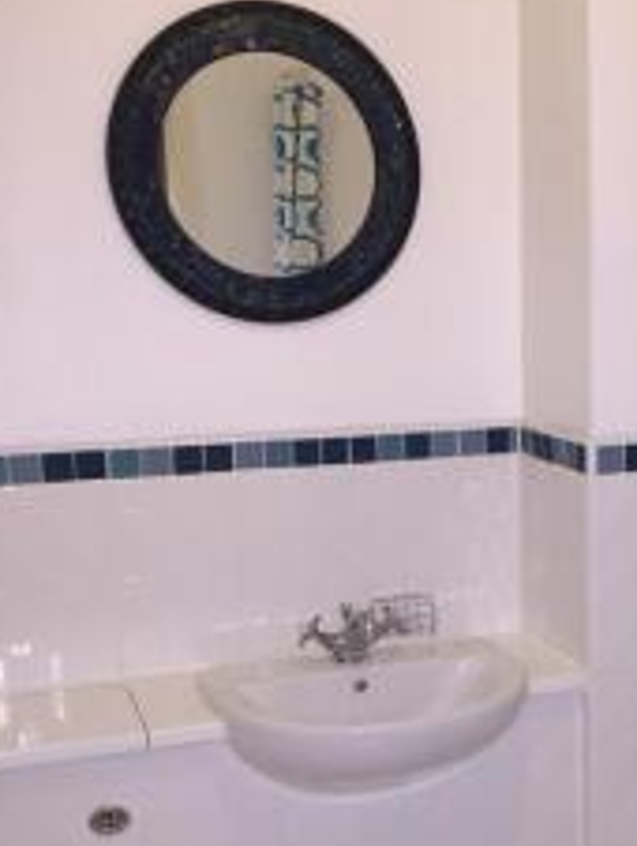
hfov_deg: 25.6
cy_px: 522
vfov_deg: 34.2
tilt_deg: -10.0
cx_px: 528
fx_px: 1371
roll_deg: +0.5
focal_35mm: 56
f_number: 2.2
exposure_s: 1/25
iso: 100
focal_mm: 4.15
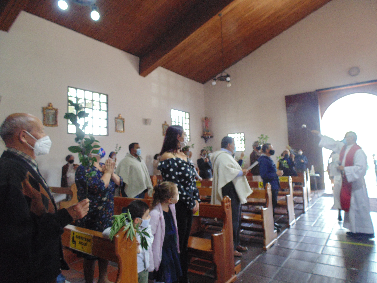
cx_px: 188
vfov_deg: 61.1
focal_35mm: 22
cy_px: 142
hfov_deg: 76.4
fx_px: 240
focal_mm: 4
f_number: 3.1
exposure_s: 1/30
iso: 100
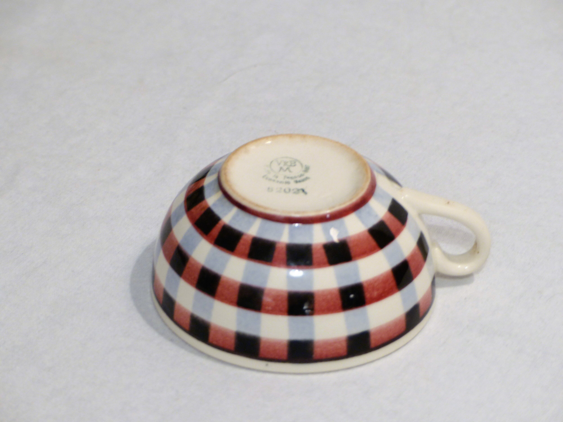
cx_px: 282
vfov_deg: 8.5
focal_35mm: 175
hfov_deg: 11.3
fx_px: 2846
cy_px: 211
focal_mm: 31.5
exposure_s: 1/8
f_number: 2.8
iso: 100
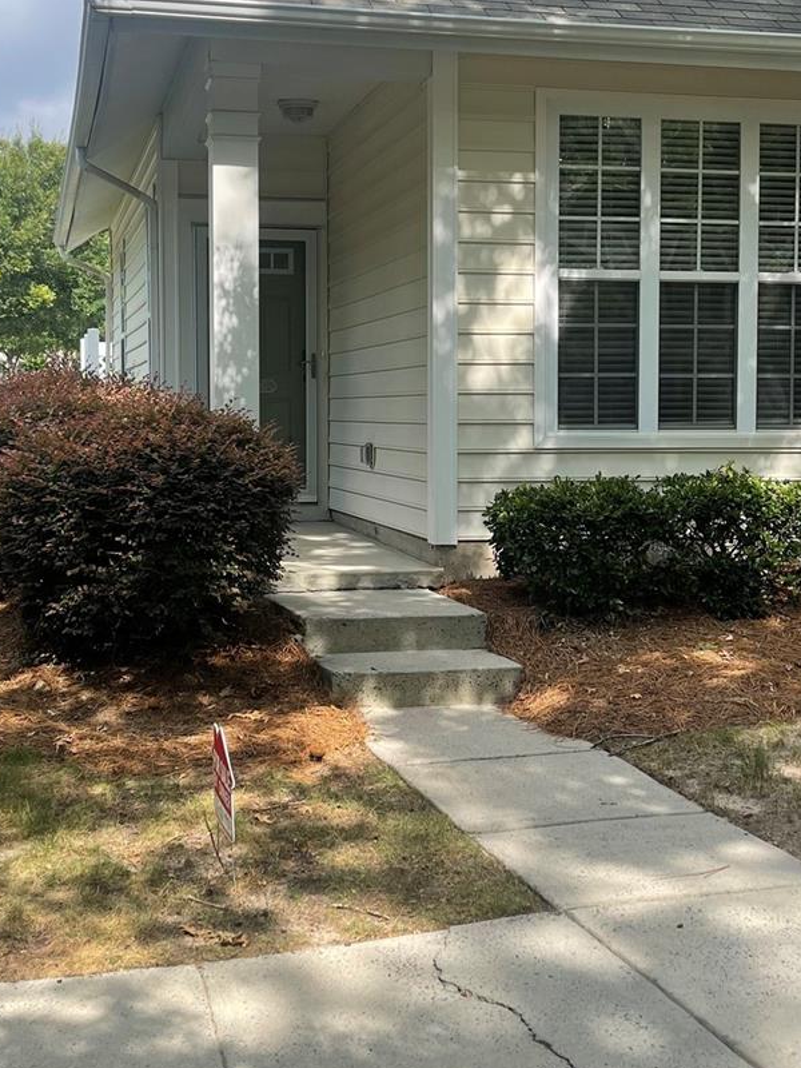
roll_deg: +0.0
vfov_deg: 39.6
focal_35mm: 48
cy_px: 467
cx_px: 364
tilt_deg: -2.6
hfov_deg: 30.2
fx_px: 1481
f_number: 1.6
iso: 32
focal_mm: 5.1
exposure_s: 1/1534
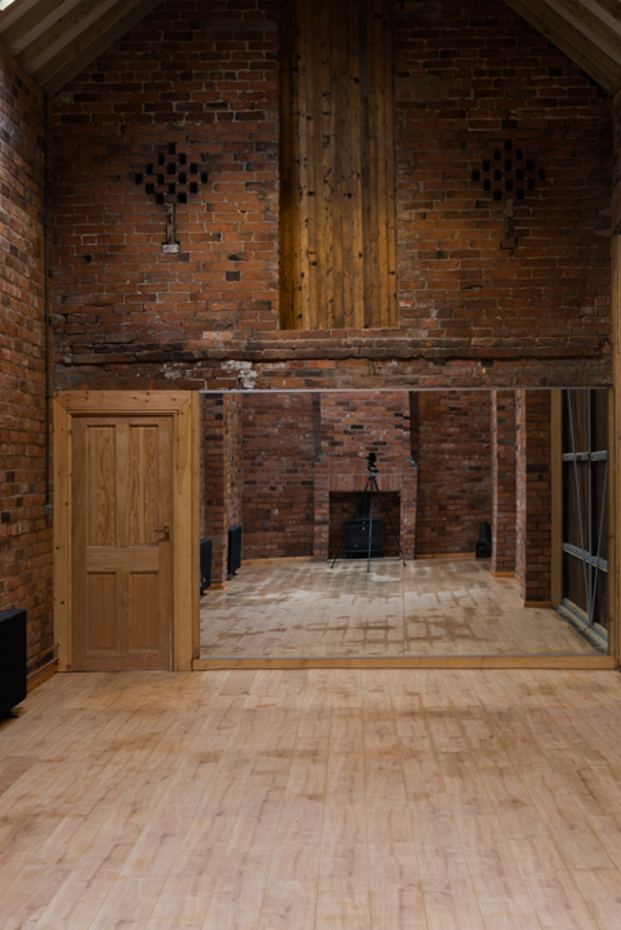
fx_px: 1267
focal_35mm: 49
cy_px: 462
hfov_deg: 27.5
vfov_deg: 40.3
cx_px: 333
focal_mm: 26
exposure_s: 1/1.25
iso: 100
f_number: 9
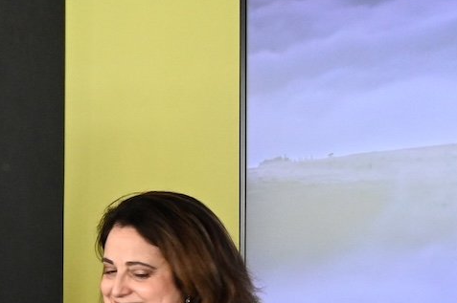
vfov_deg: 8.7
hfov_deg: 12.4
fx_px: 1991
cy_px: 309
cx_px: -264
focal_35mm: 157
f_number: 5
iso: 3200
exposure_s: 1/125
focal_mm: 39
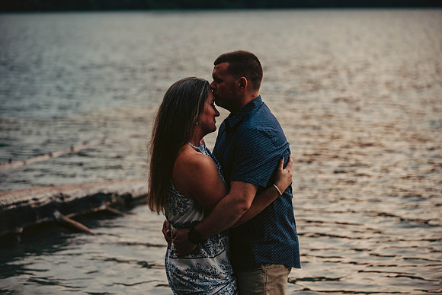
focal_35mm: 105
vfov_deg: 13.0
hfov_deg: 19.5
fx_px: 1289
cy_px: 148
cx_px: 221
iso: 200
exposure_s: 1/500
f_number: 2.8
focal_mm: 105
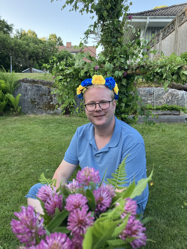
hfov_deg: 49.7
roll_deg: -2.3
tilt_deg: -8.0
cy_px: 124
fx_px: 202
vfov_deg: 63.4
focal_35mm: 28
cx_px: 94
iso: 40
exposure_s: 1/131
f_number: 1.8
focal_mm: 3.99
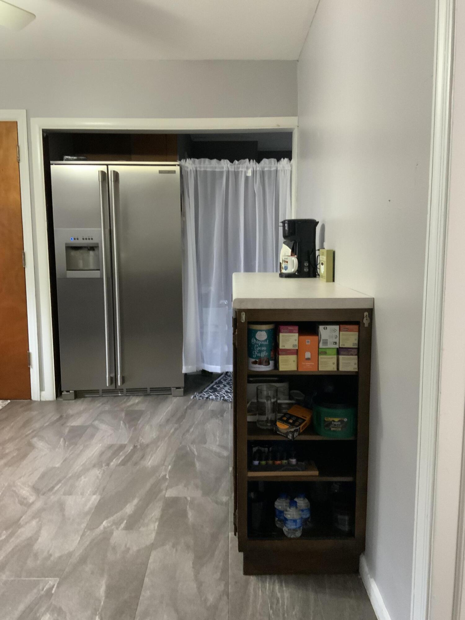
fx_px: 519
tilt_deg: -7.9
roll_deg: -0.2
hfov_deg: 48.2
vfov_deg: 61.7
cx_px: 232
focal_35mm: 29
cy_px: 310
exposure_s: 1/30
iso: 250
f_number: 1.8
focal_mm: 3
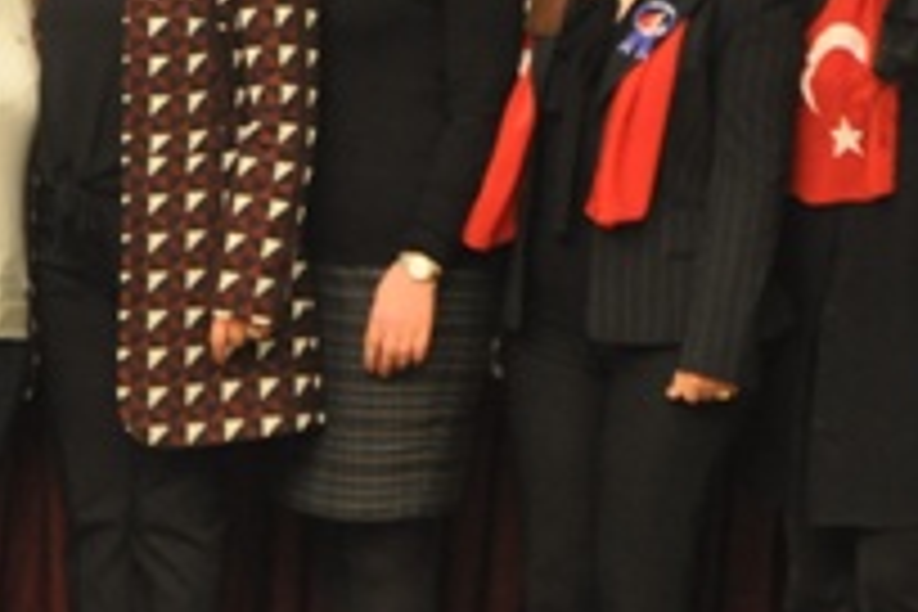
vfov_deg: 9.4
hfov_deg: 13.9
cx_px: -45
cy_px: 70
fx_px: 3712
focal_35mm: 146
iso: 1400
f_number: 4
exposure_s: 1/30
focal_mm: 31
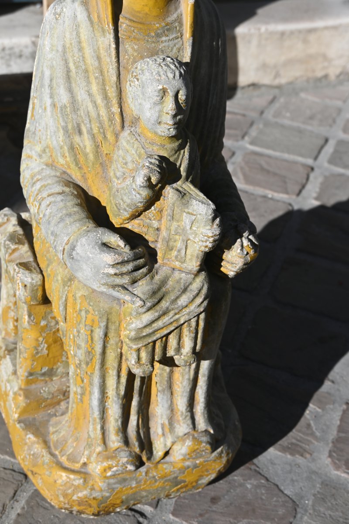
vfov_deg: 35.1
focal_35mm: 57
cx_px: 174
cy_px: 262
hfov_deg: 23.8
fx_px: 829
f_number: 7.1
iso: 100
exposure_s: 1/400
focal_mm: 38
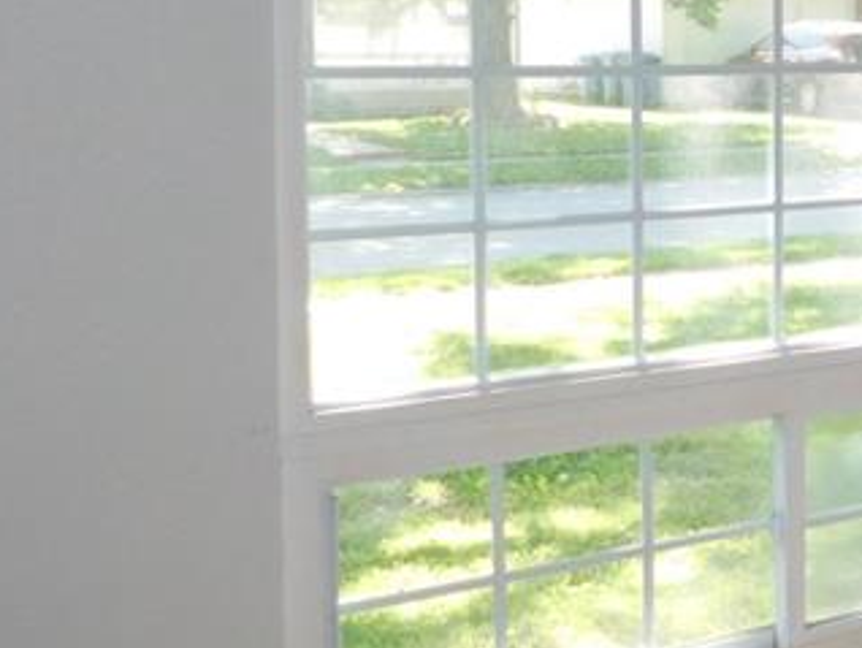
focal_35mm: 74
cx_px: 1271
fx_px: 1844
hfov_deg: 22.1
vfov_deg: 19.8
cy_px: 149
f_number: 3
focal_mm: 4
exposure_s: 1/80
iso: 125
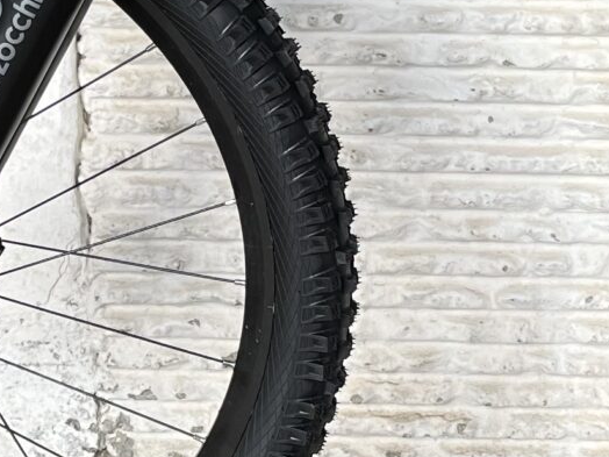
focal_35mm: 127
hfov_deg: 15.0
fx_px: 2234
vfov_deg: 11.5
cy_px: -16
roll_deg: -1.0
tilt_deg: -17.3
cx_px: 728
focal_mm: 5.1
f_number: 1.6
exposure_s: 1/292
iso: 40
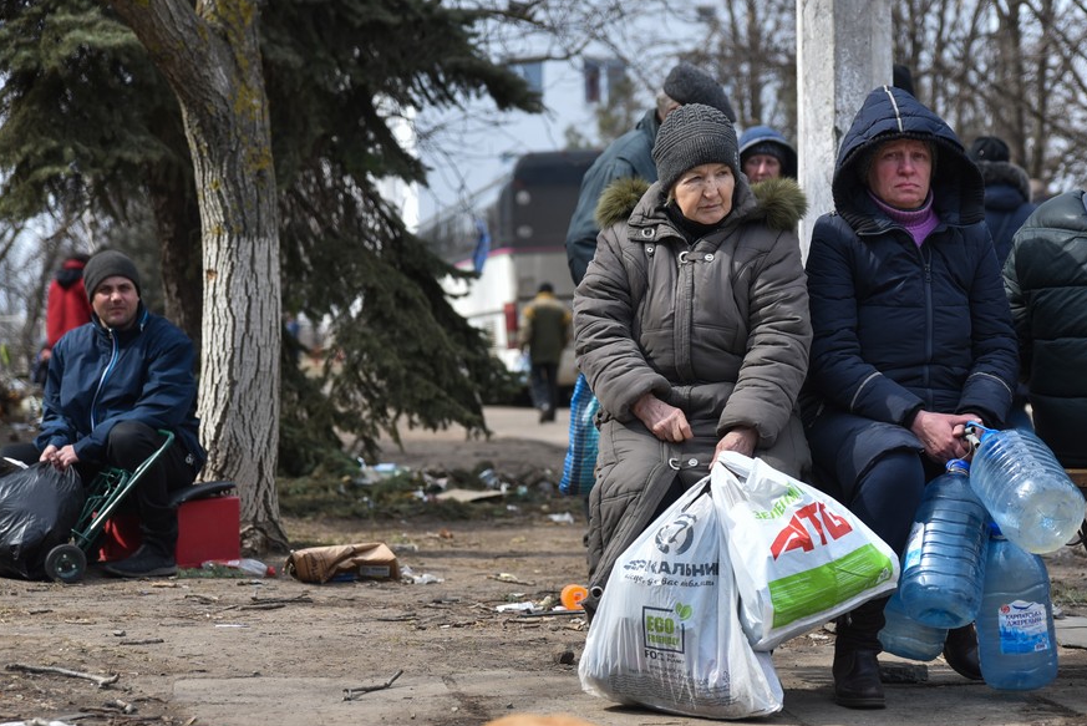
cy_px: 499
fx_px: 2507
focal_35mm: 83
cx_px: 687
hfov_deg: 24.4
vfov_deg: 16.4
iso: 125
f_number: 2.8
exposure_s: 1/1000
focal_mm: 58
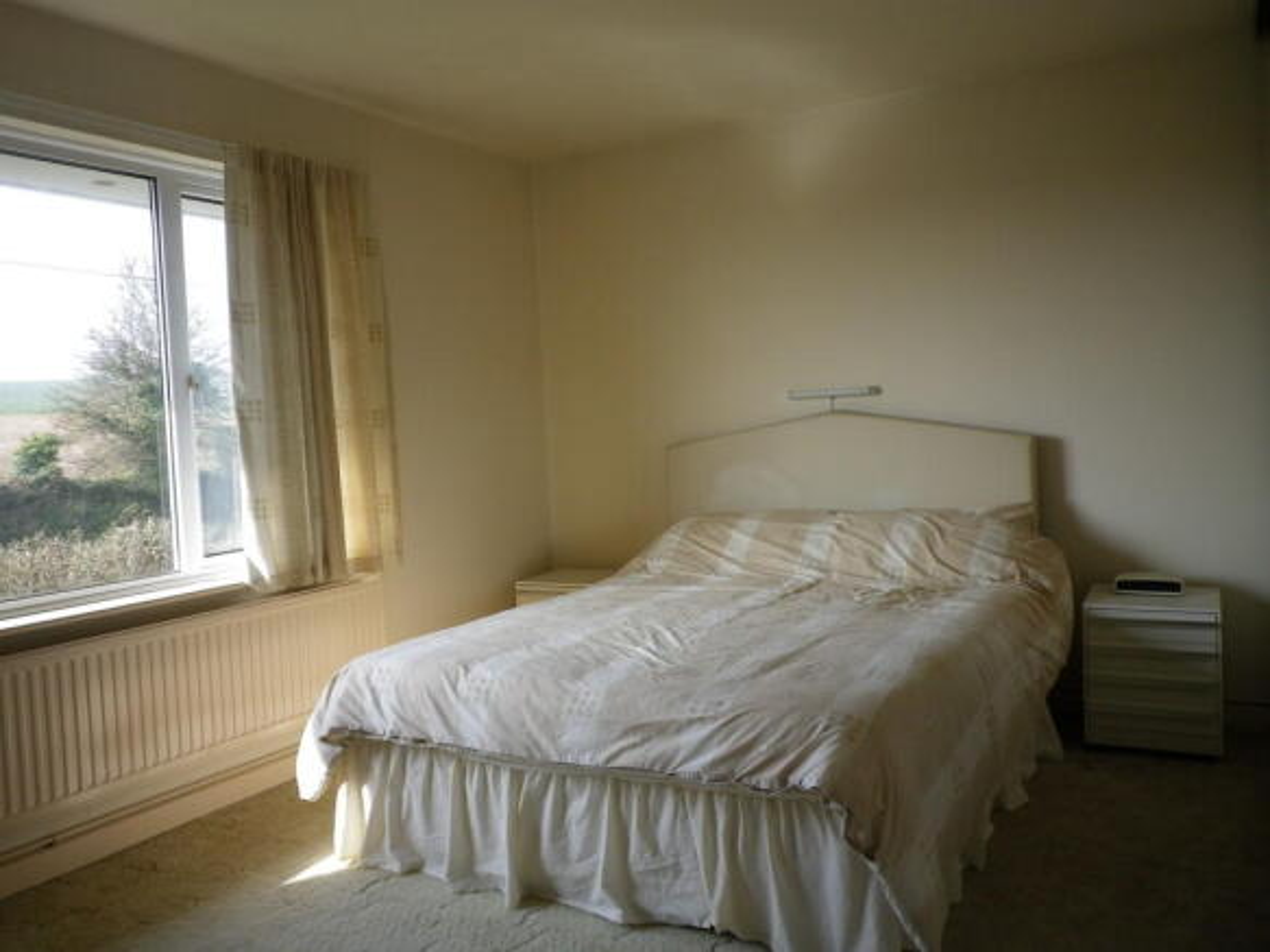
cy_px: 476
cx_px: 635
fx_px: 1027
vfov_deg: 49.7
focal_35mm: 28
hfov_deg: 63.5
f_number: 3.5
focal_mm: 5.05
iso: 80
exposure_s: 1/100
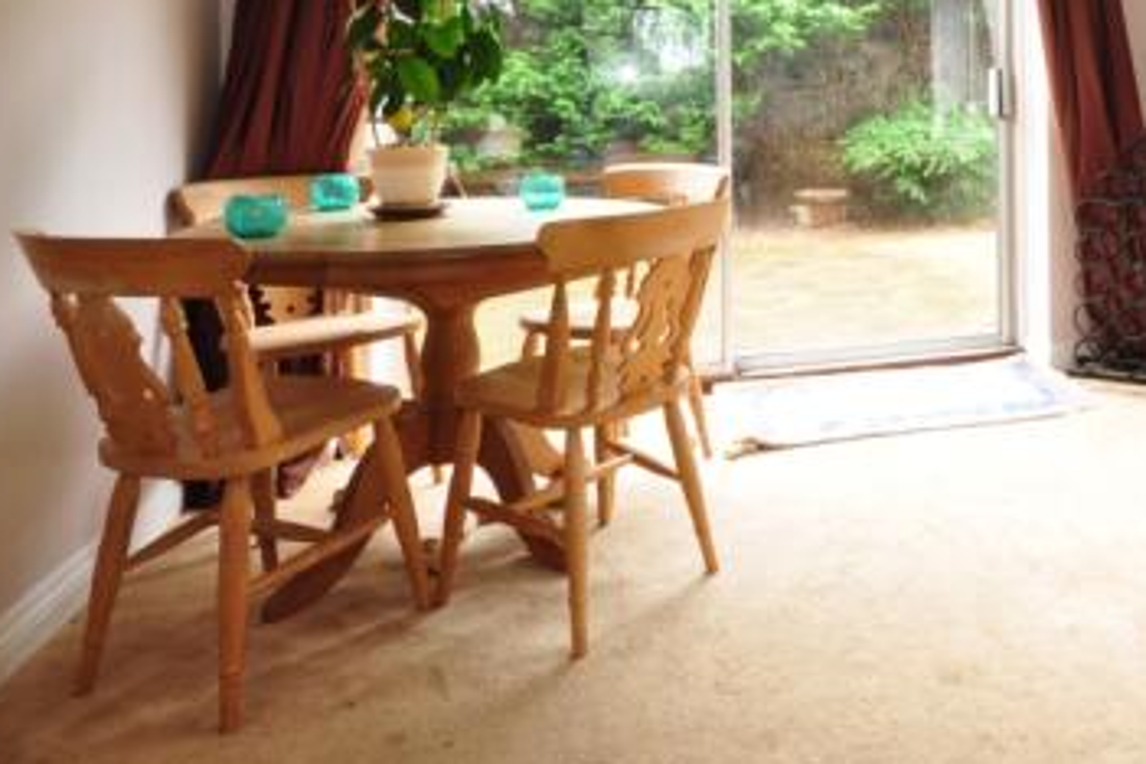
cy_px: 82
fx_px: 891
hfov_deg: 60.0
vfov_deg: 42.7
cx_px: 924
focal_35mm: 28
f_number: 11
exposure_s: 1/1.6
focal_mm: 10
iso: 200
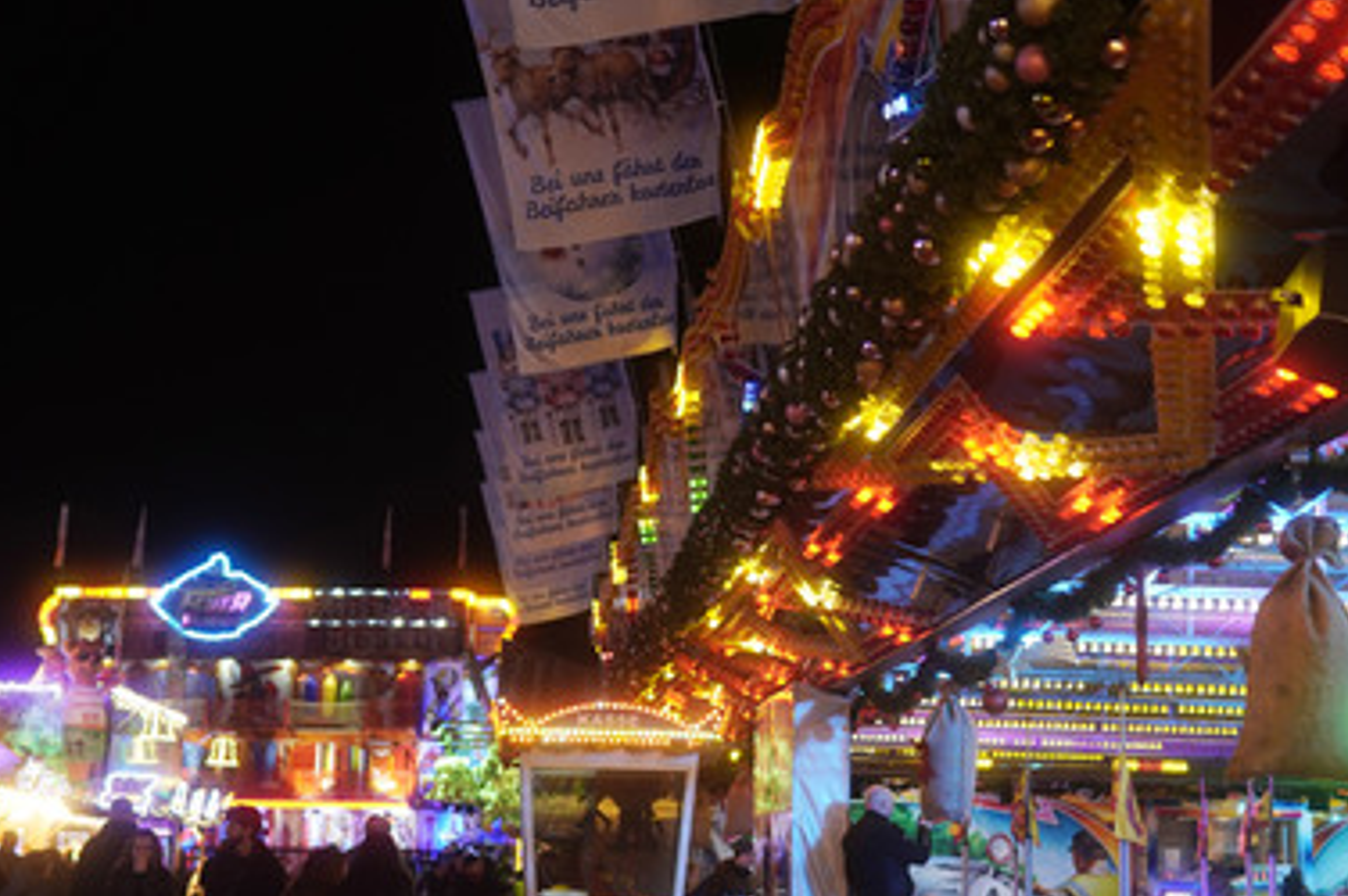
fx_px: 2020
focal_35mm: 54
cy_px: 534
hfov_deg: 36.9
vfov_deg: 25.0
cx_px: 676
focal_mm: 30
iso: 320
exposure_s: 1/160
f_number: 1.4
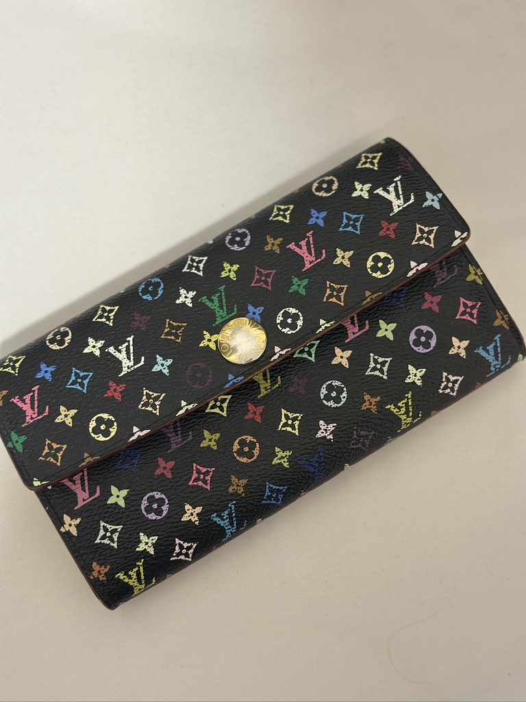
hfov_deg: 30.3
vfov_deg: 39.7
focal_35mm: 48
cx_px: 263
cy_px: 351
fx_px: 972
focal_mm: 6.86
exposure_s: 1/33
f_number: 1.78
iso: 400
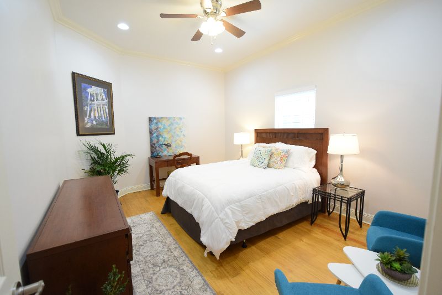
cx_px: 221
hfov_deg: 100.4
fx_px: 184
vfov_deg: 77.3
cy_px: 148
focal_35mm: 15
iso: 900
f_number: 3.5
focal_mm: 10
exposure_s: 1/60
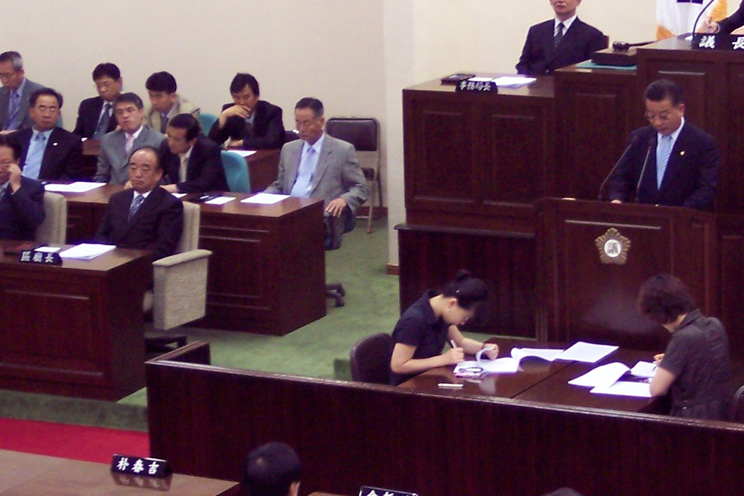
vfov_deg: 11.0
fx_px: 2562
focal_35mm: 124
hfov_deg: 16.4
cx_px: 583
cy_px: 215
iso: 200
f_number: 3.4
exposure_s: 1/15
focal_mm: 10.7
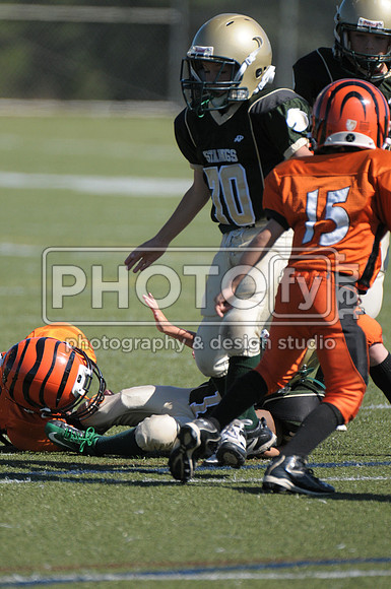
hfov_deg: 2.3
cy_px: 294
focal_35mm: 600
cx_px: 196
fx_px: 9804
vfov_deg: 3.4
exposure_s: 1/4000
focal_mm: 400
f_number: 4
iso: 640
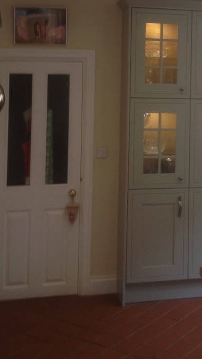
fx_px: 599
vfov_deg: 32.6
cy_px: 82
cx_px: 173
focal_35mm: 63
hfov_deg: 18.9
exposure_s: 1/30
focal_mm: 4.28
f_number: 2.4
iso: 50
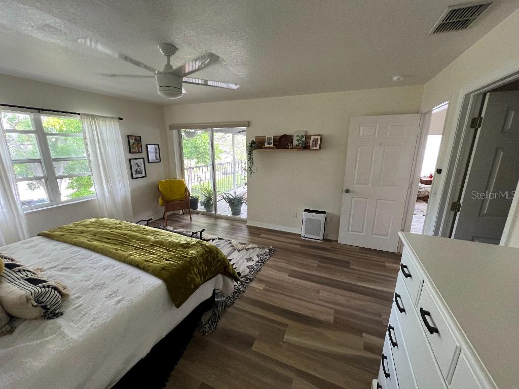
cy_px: 194
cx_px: 260
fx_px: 195
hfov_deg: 106.2
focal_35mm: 13
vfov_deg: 89.9
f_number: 1.8
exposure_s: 1/99
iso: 250
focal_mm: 1.57
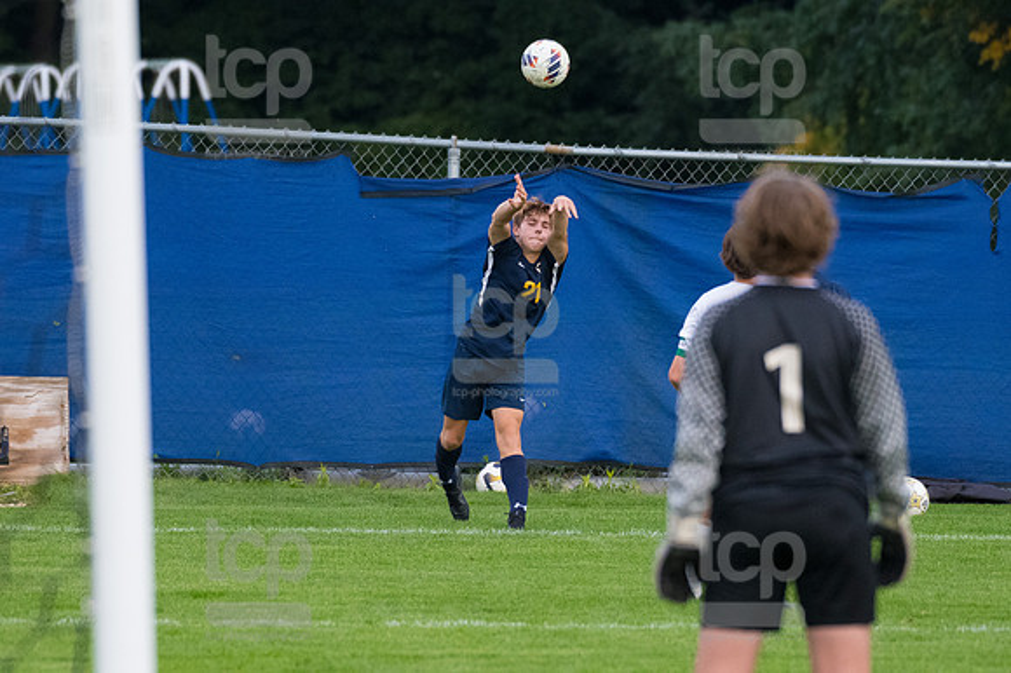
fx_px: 12630
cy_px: 336
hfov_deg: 4.6
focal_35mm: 450
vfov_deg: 3.1
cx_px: 506
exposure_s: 1/2000
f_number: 5.6
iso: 3200
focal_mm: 300
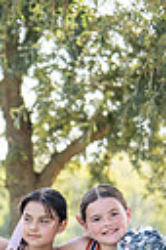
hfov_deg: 3.5
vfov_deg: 5.4
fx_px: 2628
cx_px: -321
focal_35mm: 379
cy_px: 355
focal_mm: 70
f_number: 2.8
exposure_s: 1/640
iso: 250
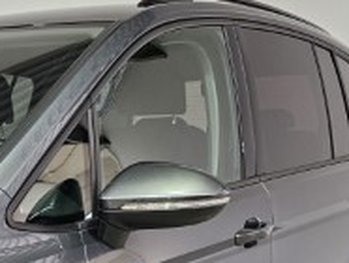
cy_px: 391
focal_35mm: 79
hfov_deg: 21.4
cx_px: -146
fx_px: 798
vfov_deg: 17.0
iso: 80
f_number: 1.7
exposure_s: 1/100
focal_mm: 6.3
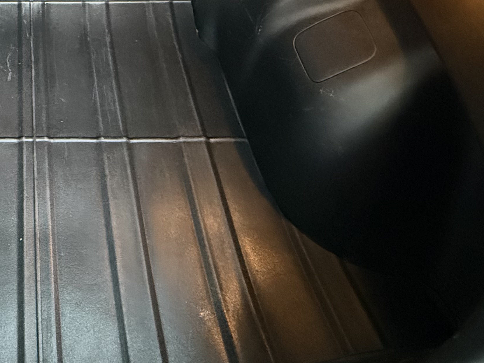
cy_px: 6
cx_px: 15
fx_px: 475
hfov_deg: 46.4
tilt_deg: -38.4
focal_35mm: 34
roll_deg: -0.1
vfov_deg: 37.6
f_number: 2.2
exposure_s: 1/30
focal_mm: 2.22
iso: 1600
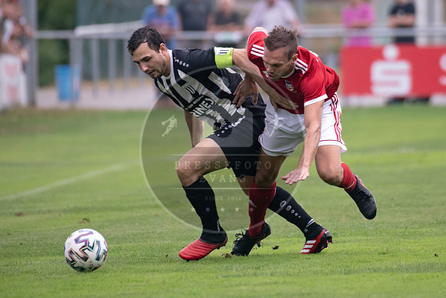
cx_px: 293
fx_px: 7268
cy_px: 118
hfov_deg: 3.5
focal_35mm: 587
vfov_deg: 2.3
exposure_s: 1/1600
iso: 1600
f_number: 5.6
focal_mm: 440
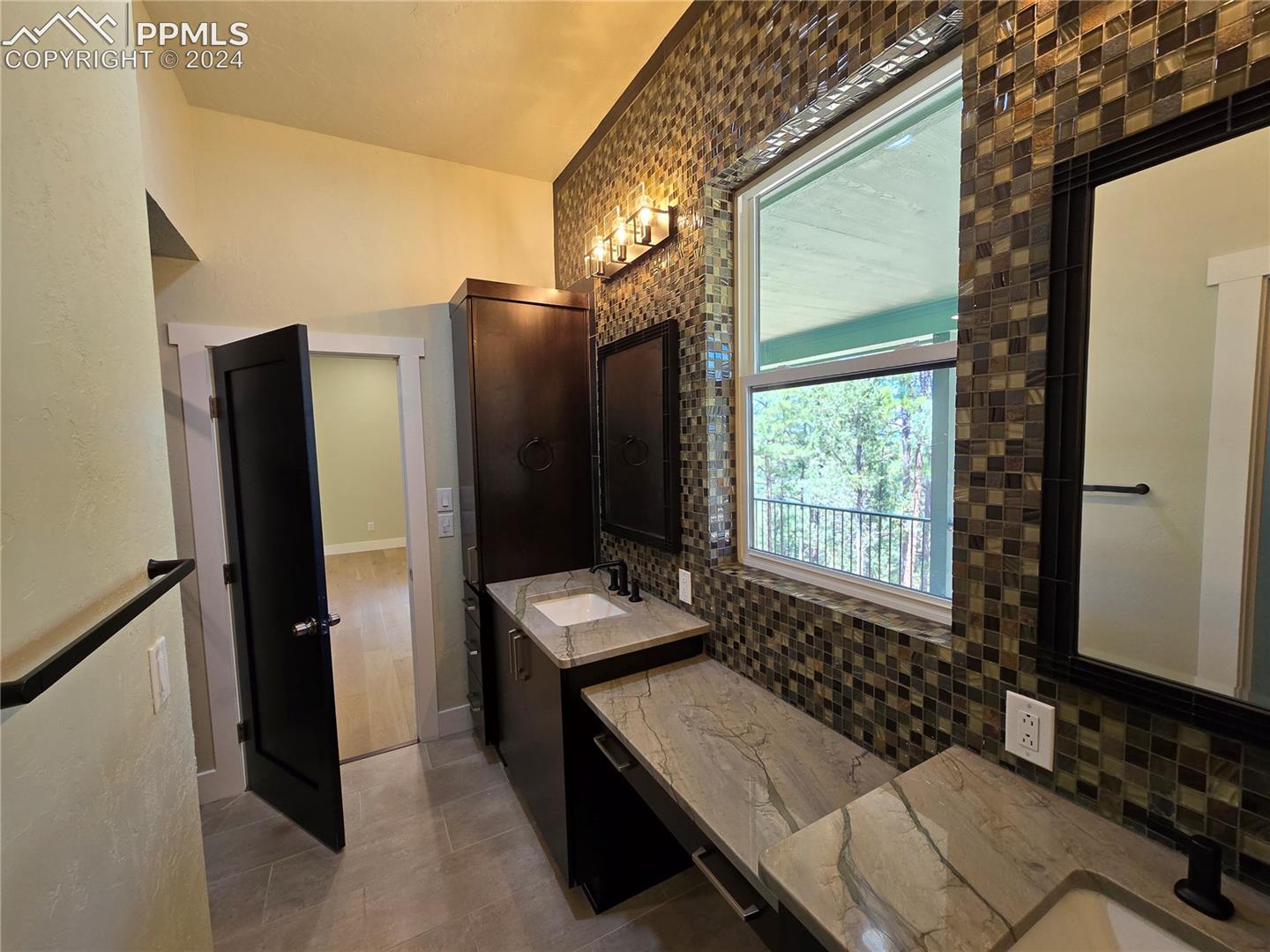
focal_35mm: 13
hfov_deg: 106.2
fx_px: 477
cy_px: 476
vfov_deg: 89.9
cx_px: 635
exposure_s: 1/60
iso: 125
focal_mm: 2.2
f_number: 2.2
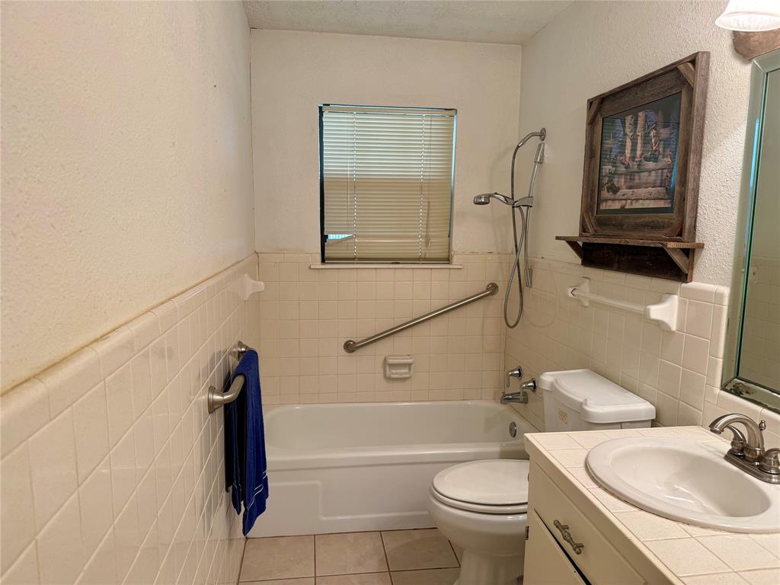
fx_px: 541
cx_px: 390
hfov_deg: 71.6
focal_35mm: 24
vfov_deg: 56.8
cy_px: 292
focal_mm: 6.76
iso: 125
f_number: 1.78
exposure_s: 1/60
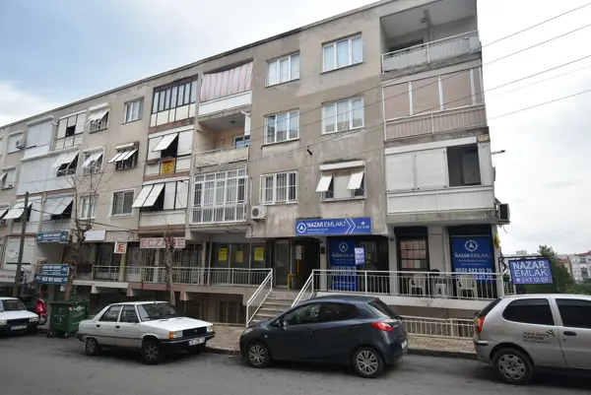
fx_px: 345
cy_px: 198
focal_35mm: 21
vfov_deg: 59.6
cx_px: 296
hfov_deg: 81.2
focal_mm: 14
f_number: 5.6
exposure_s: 1/125
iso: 100
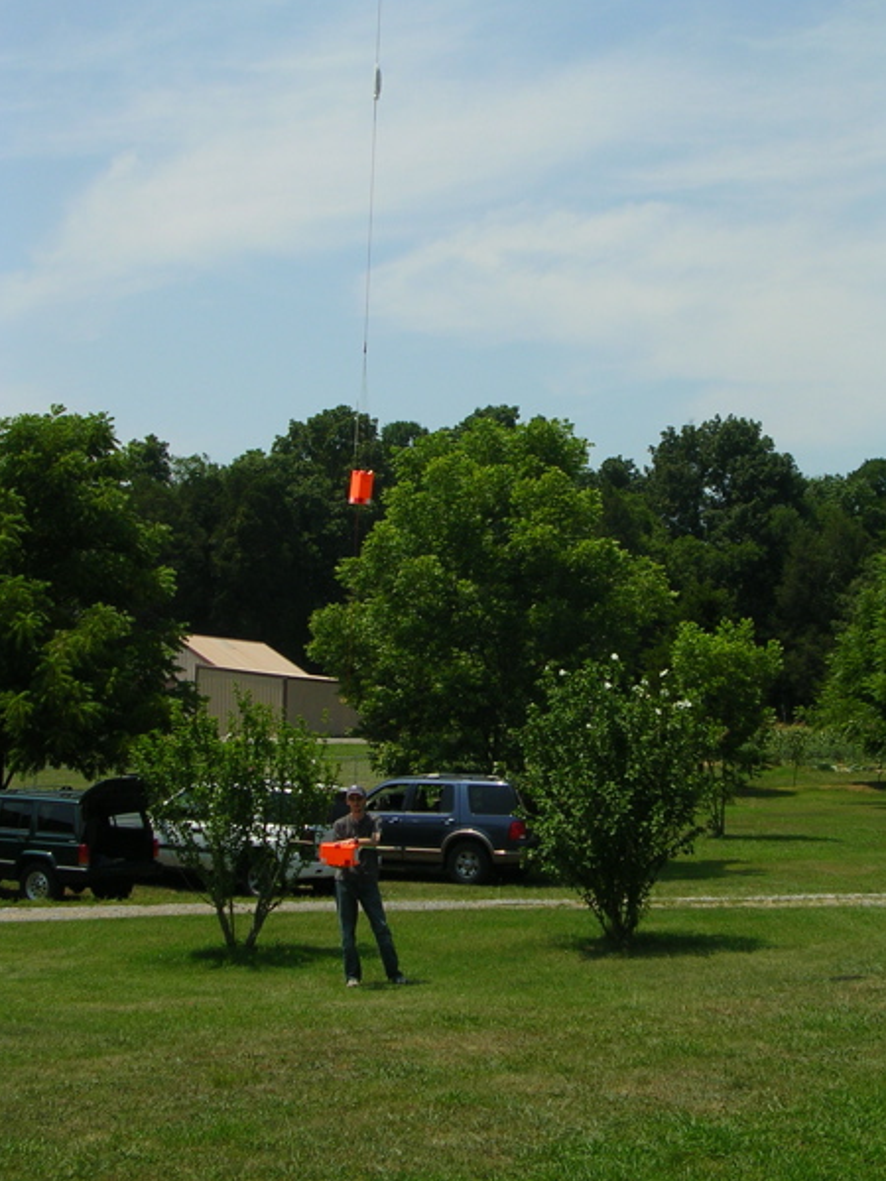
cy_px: 561
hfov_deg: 22.9
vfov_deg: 30.3
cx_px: 465
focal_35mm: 64
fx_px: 2184
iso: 50
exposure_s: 1/1046
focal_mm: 9.1
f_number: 3.4
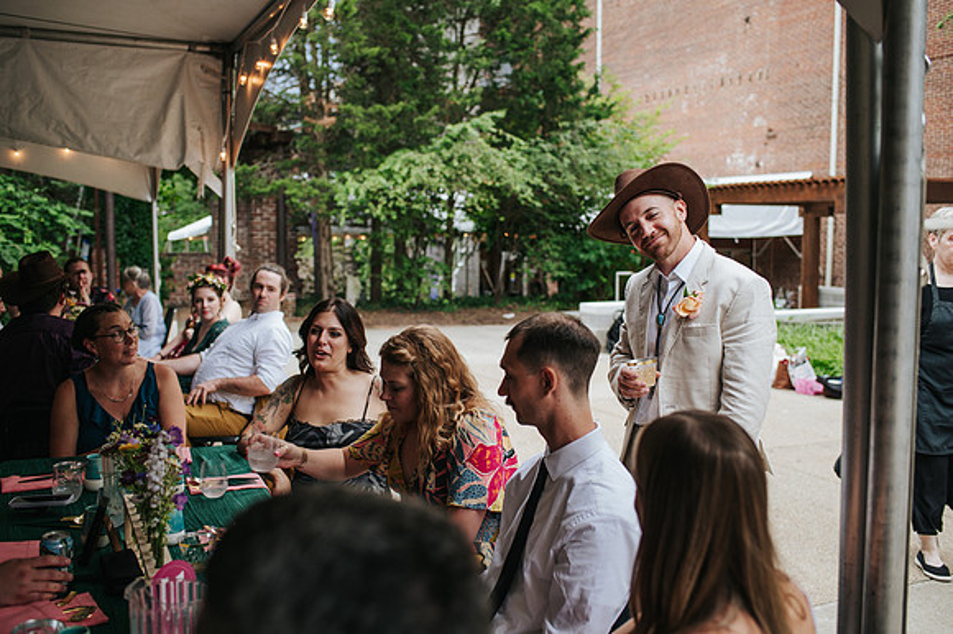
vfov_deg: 37.8
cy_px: 317
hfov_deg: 54.5
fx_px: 926
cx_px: 476
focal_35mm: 35
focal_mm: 35
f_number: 2.8
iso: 500
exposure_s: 1/200
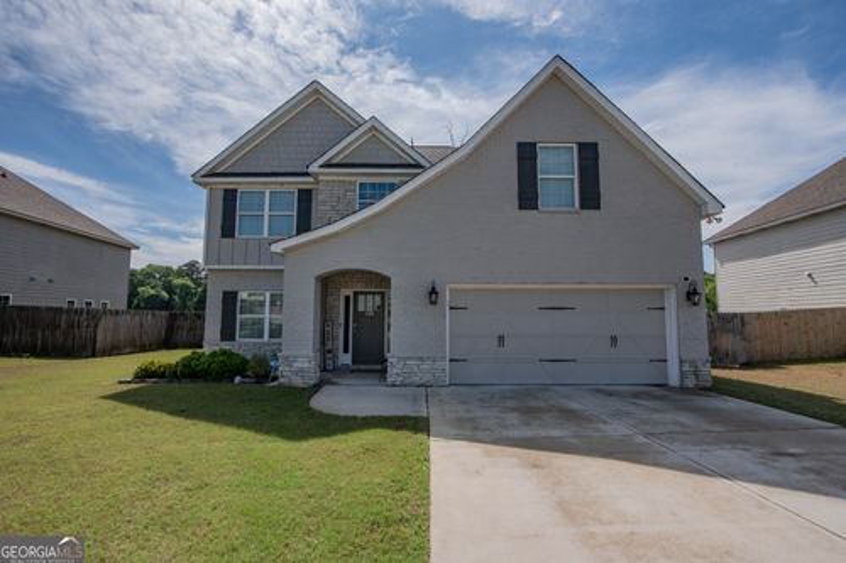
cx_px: 423
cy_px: 282
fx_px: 329
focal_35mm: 14
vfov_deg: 81.2
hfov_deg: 104.3
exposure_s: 1/640
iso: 500
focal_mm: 14
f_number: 13
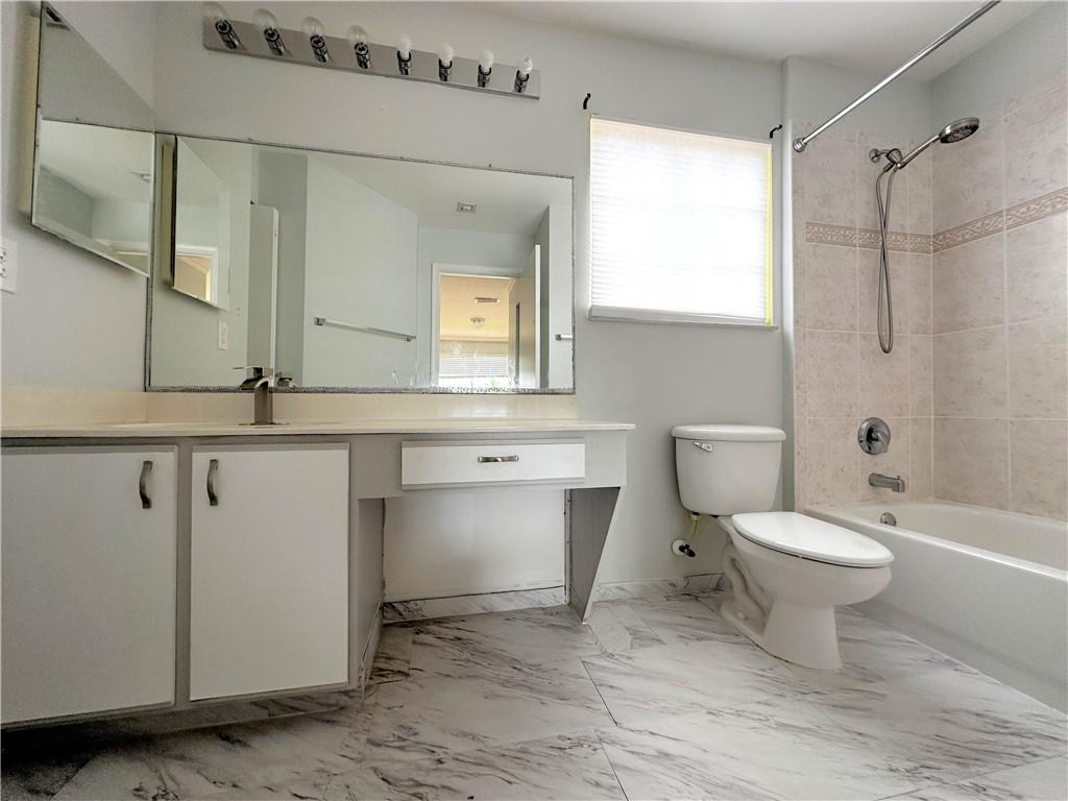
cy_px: 400
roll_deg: -0.5
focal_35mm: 14
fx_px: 432
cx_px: 534
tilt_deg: +0.6
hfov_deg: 102.1
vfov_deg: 85.7
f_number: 2.2
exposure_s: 1/99
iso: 125
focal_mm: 2.22
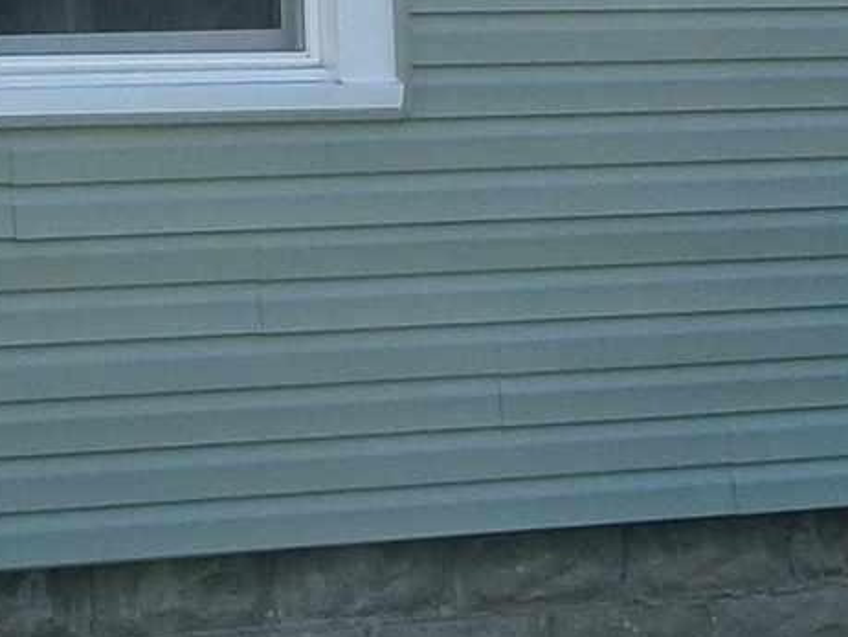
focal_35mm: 186
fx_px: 4559
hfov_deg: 10.5
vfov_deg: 7.9
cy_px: -59
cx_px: -101
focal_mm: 5.1
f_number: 3.9
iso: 100
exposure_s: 1/240
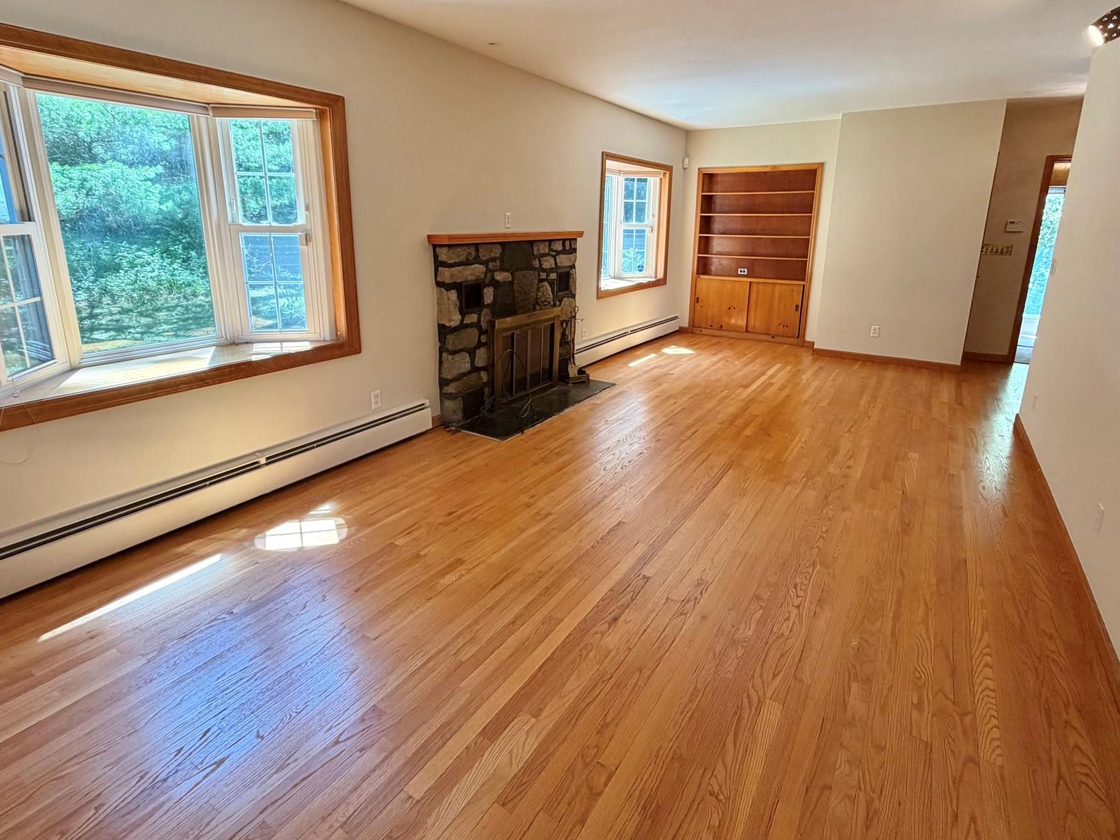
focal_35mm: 18
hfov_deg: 87.8
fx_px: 582
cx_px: 560
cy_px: 353
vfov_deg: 71.1
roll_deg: -0.4
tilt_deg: -12.8
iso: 125
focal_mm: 2.22
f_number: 2.2
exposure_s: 1/120
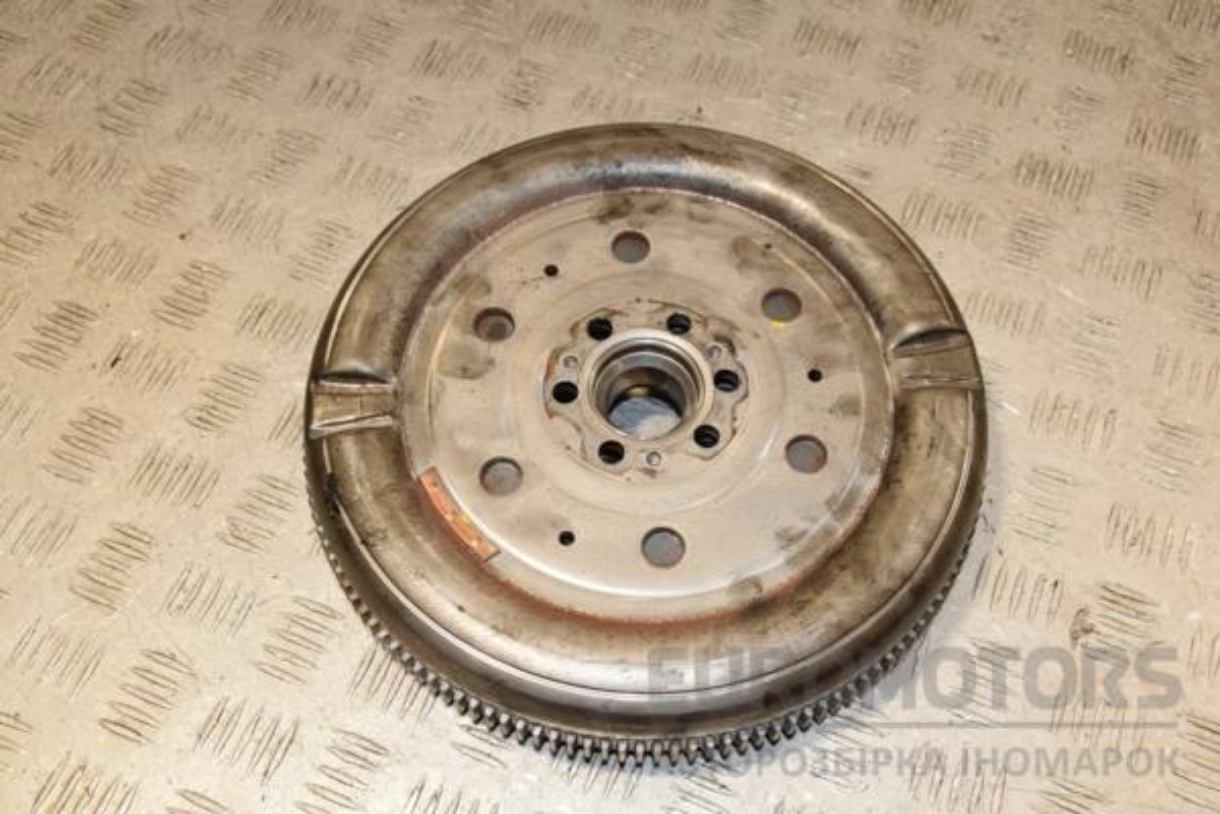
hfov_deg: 46.4
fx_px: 1423
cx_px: 610
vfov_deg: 31.9
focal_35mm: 42
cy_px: 407
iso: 800
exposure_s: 1/200
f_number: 9
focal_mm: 28
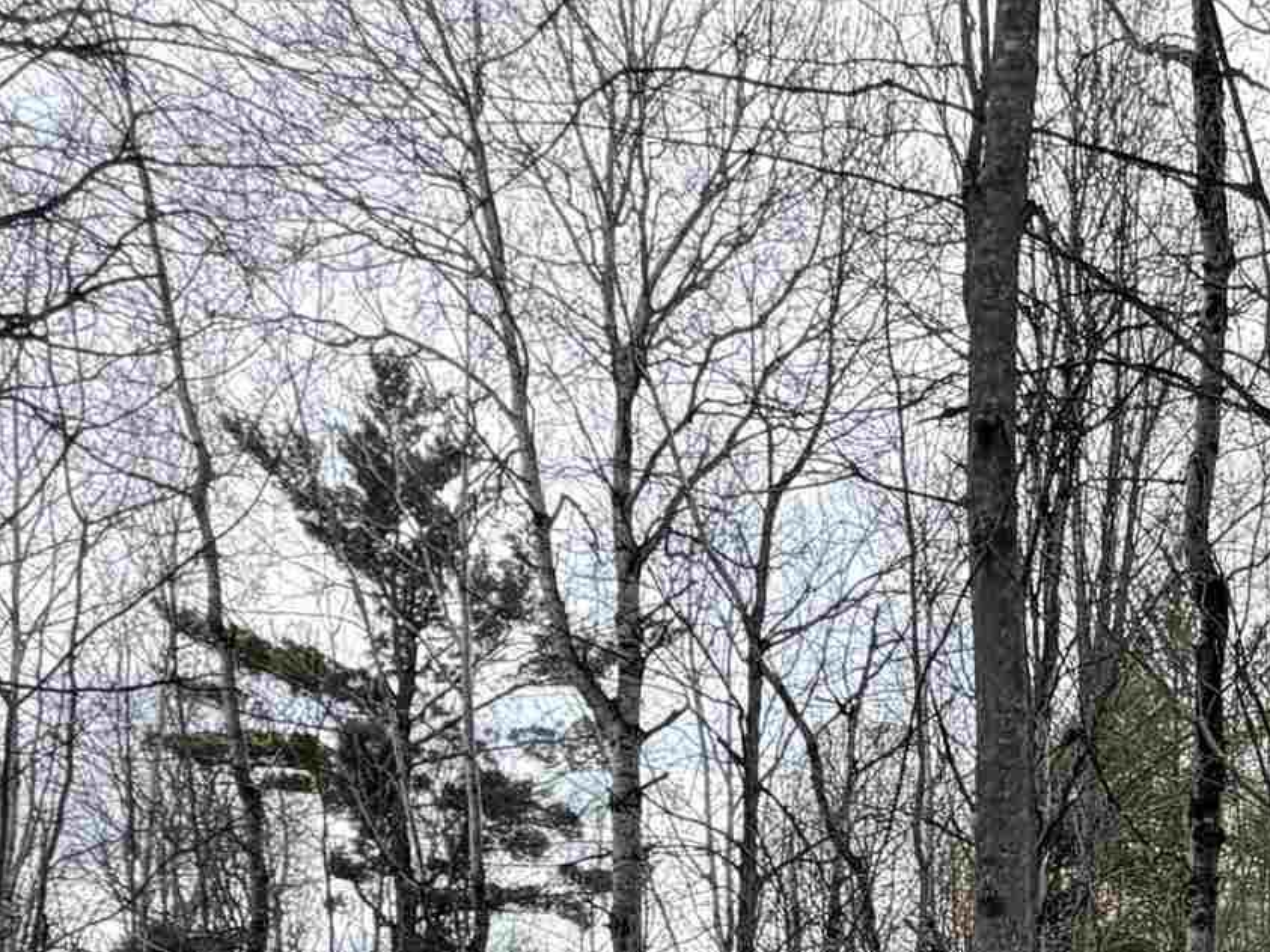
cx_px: 1288
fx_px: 1871
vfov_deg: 25.1
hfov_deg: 34.0
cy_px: 1204
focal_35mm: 51
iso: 40
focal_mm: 2.22
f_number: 2.2
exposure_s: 1/770
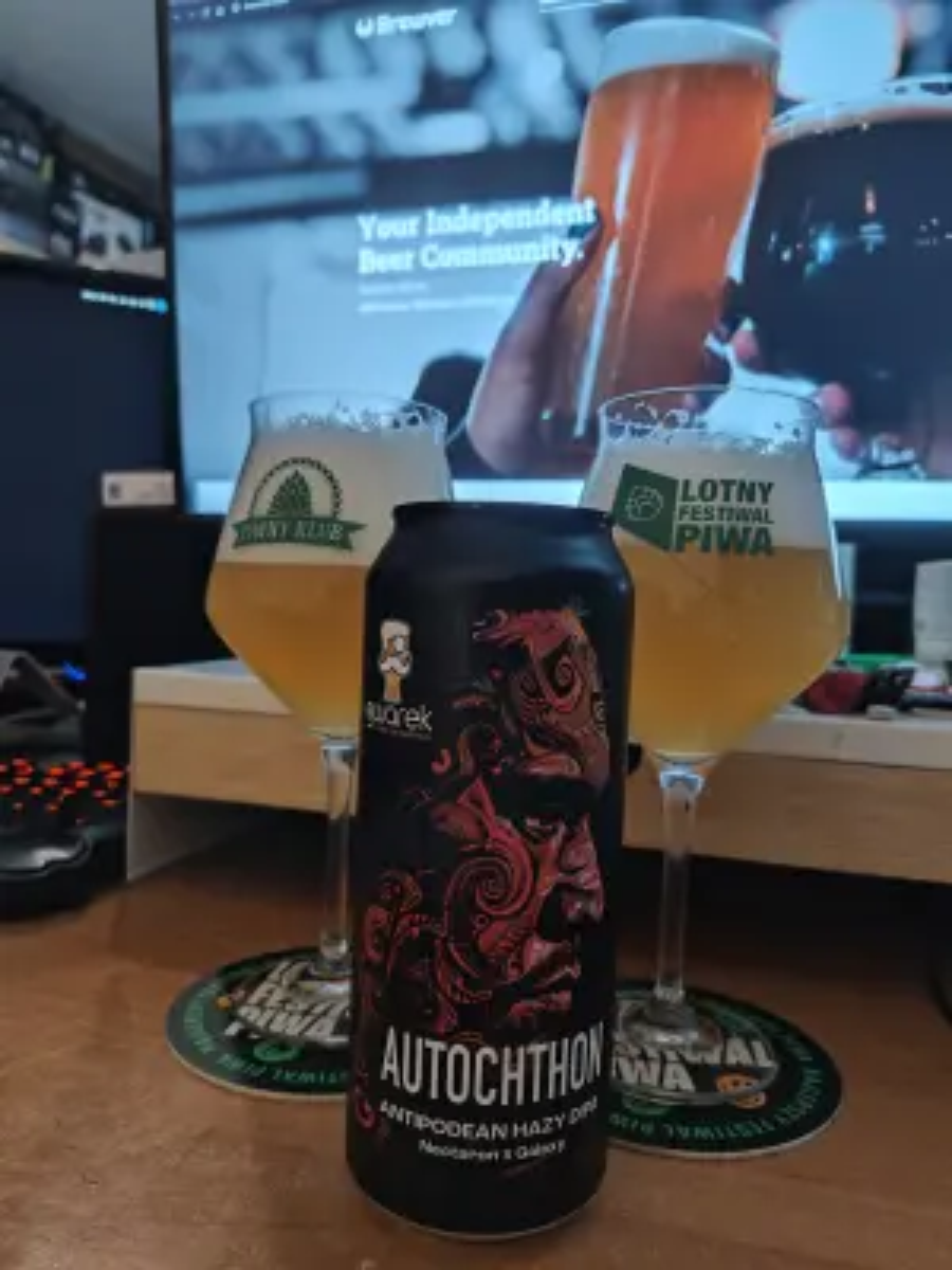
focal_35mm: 23
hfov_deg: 58.9
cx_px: 476
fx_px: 843
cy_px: 635
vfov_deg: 73.9
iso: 703
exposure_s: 1/12
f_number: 1.88
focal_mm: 5.56
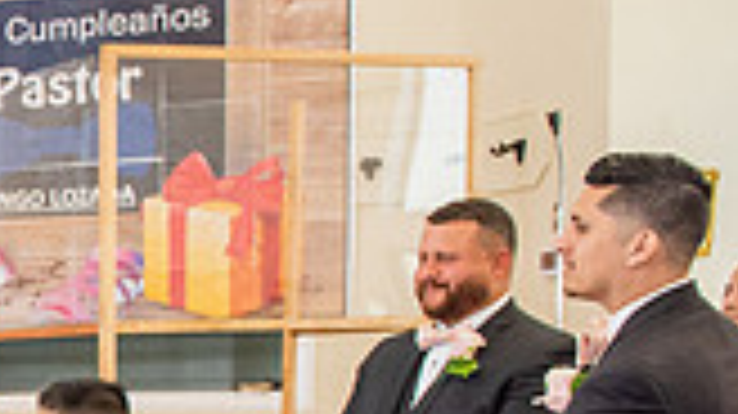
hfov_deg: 17.2
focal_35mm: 103
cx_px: -562
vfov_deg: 11.4
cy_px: 569
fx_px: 2014
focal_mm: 26
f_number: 5
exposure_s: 1/100
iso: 1250
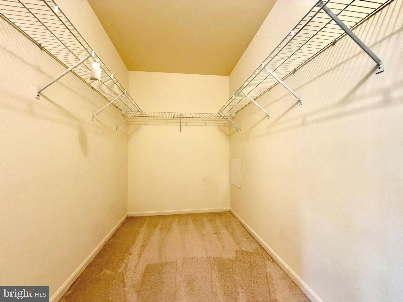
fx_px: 163
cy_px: 151
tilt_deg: +1.8
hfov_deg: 102.1
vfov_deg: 85.7
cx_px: 202
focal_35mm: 14
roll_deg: -0.4
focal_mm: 2.22
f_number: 2.2
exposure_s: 1/60
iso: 400
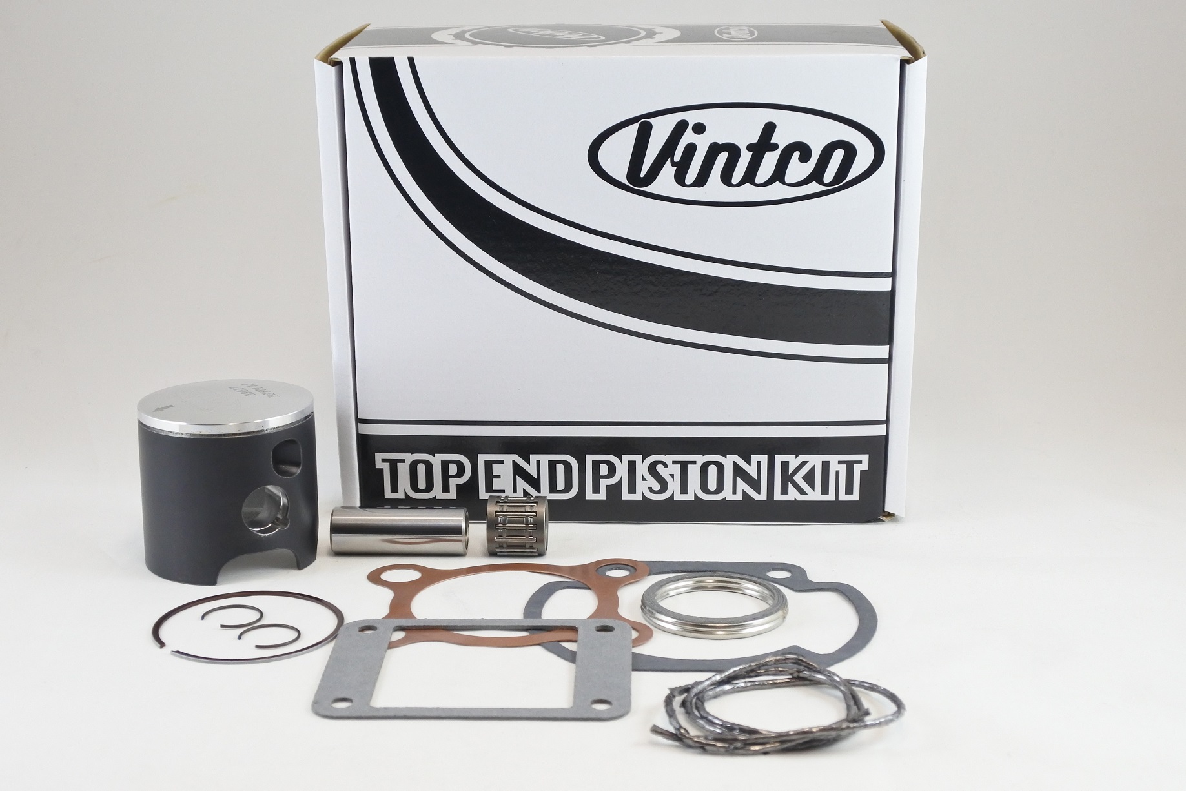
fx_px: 1417
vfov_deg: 31.2
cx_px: 593
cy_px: 396
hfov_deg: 45.4
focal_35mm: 43
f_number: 4.5
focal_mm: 16.1
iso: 560
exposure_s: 1/125
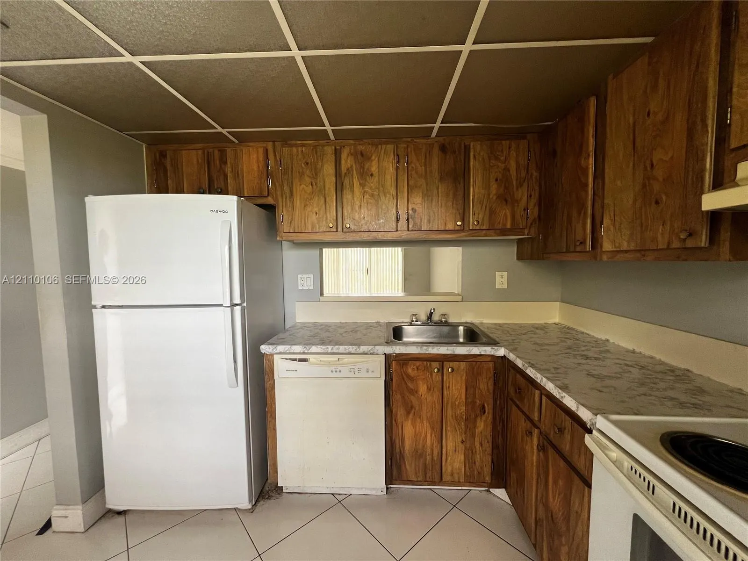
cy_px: 280
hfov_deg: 106.2
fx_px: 281
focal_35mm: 13
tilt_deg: -4.6
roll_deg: +0.6
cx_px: 374
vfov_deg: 89.9
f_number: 1.8
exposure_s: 1/99
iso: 200
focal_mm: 1.57
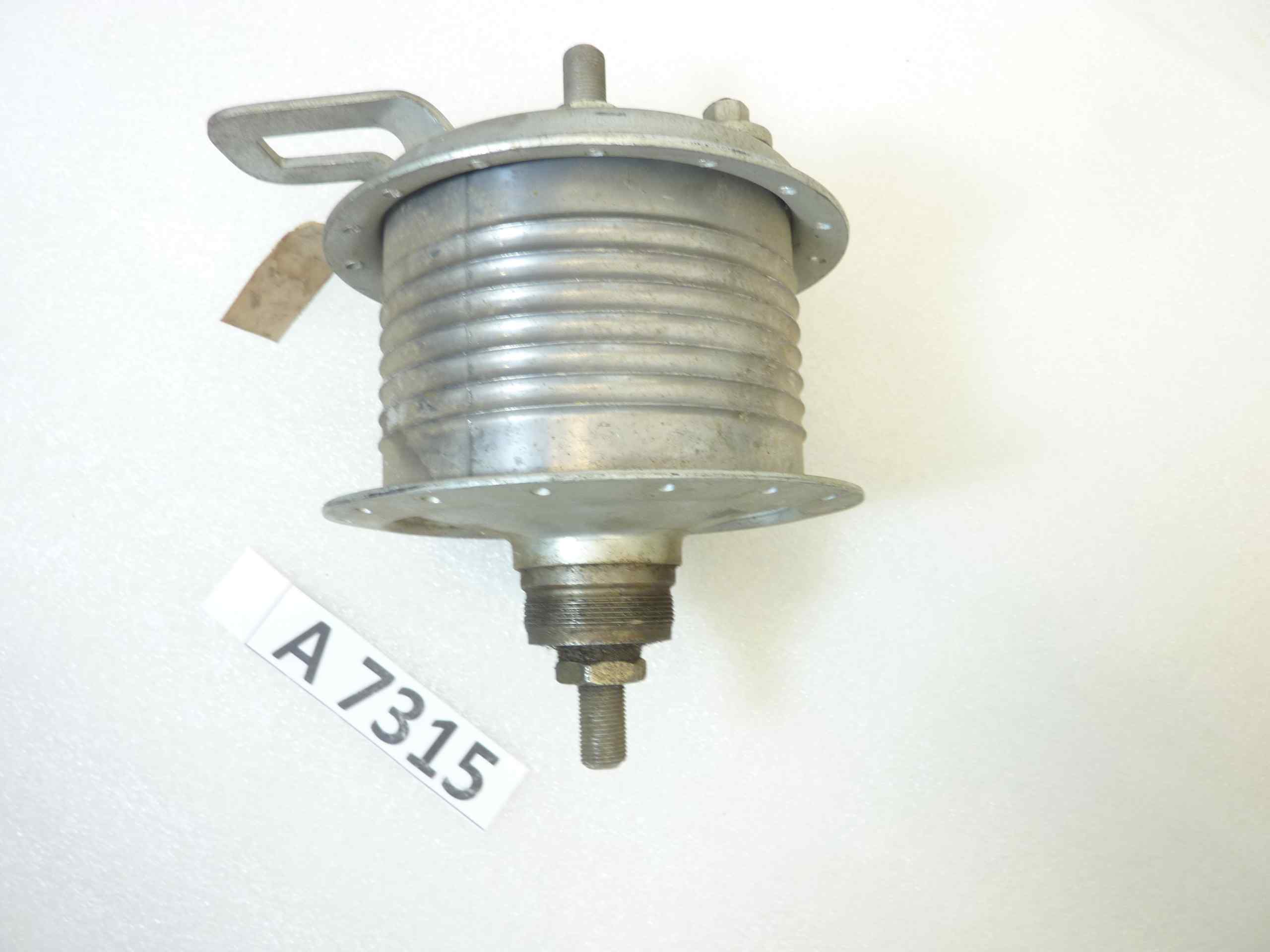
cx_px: 635
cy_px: 476
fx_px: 917
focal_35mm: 25
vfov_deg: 54.9
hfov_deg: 69.4
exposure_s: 1/20
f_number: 3.3
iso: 80
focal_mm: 4.1
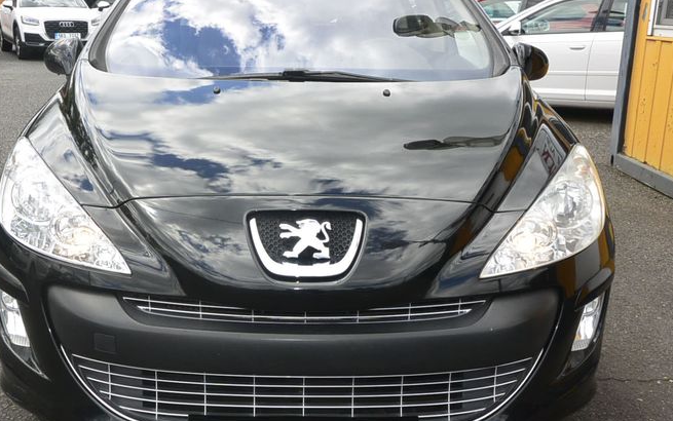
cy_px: 250
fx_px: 789
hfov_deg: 46.1
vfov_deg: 29.8
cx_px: 302
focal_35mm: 43
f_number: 6.3
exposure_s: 1/250
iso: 160
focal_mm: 10
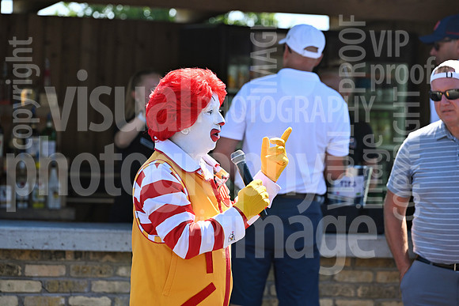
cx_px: 230
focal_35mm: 200
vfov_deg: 6.9
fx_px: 2550
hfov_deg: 10.3
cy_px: 153
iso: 720
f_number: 5
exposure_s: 1/1600
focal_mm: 200
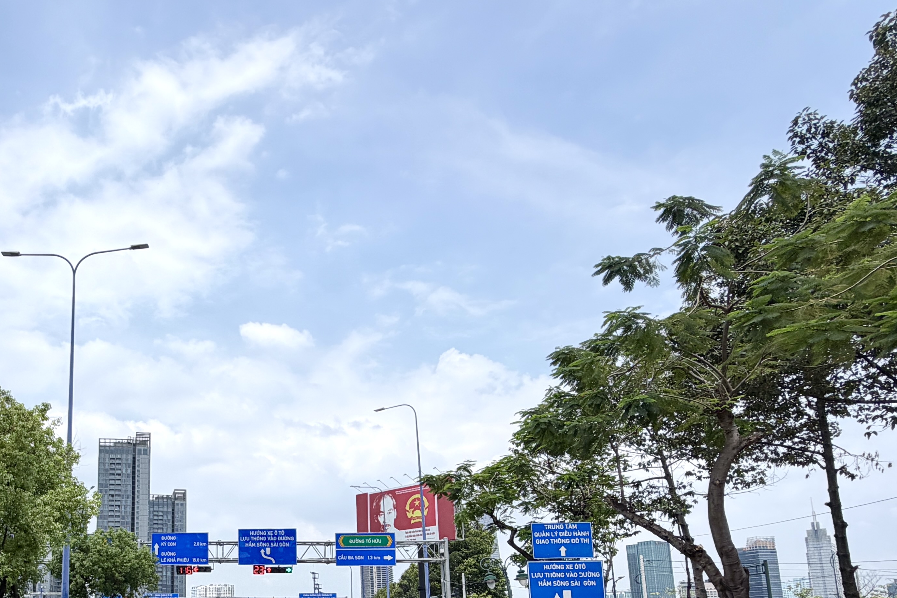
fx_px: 747
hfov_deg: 57.9
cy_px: 506
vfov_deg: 41.1
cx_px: 196
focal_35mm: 30
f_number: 2.2
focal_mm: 2.22
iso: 20
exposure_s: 1/1312
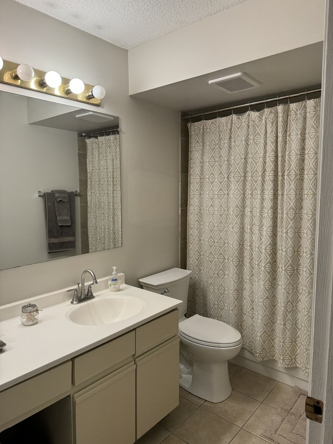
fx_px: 308
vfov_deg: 71.6
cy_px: 222
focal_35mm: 24
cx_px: 166
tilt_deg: -6.0
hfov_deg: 56.8
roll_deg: +1.7
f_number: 1.78
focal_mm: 6.76
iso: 160
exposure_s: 1/120
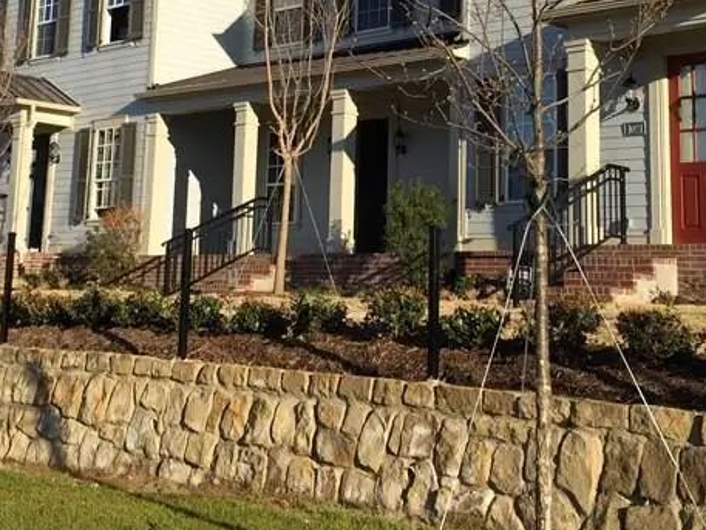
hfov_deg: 29.8
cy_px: 22
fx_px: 1326
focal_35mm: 65
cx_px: 309
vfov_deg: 21.9
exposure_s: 1/1582
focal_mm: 4.15
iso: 32
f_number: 2.2
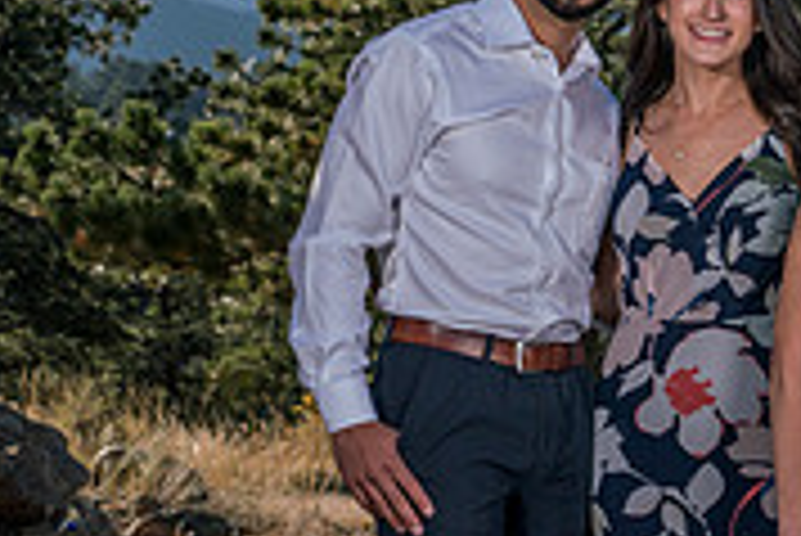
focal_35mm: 114
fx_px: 2538
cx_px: 1251
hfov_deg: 16.2
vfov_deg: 12.0
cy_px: 439
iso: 160
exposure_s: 1/1600
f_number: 4
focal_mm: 35
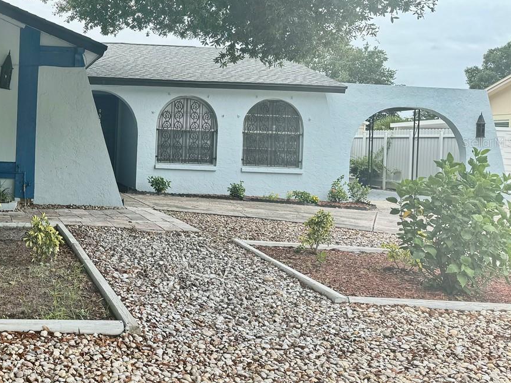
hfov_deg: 39.7
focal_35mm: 44
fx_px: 650
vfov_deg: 32.7
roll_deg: -2.6
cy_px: 142
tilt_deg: -0.2
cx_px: 49
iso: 80
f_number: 1.78
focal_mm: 6.76
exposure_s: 1/1238
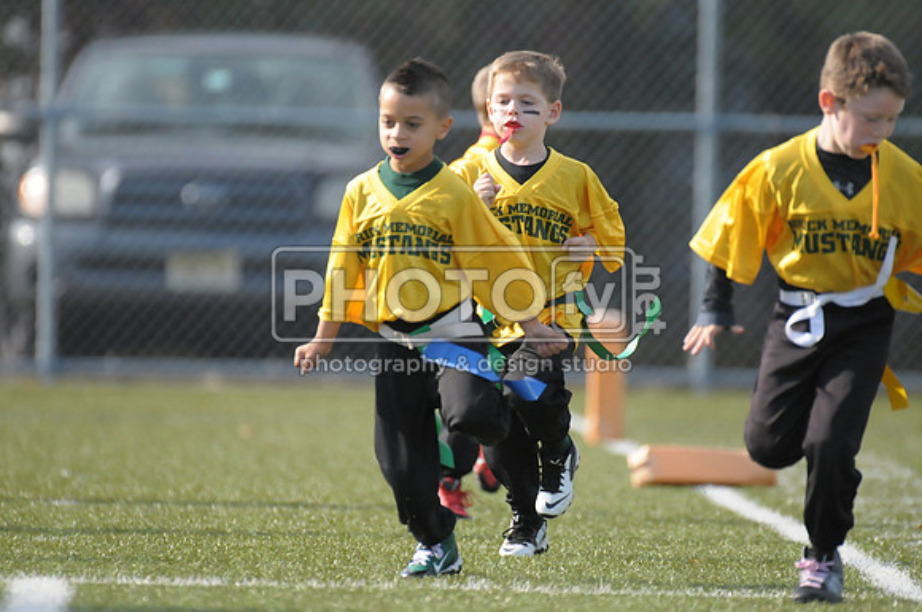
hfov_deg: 3.4
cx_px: 461
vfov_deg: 2.3
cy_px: 306
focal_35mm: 600
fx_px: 15345
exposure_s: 1/4000
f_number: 4
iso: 1600
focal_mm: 400
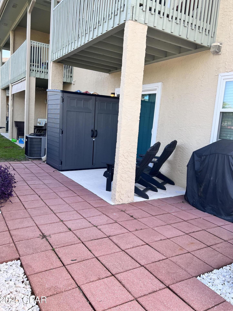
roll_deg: -3.8
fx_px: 242
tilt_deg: -5.4
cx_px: 113
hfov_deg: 51.3
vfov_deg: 65.3
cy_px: 153
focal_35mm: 27
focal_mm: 5.7
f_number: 1.5
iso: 50
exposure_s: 1/410
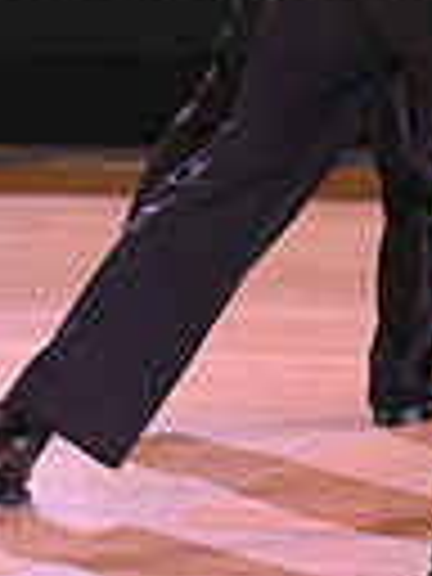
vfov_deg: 6.5
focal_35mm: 305
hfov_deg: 4.9
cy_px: -65
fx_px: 5075
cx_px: 364
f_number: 4.5
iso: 1600
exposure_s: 1/250
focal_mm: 70
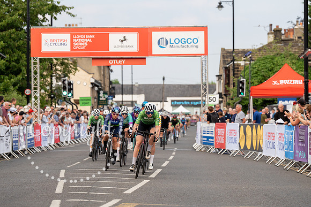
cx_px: 156
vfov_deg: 9.3
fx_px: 1278
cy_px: 104
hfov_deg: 13.9
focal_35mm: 148
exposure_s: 1/1000
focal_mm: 144
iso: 500
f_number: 4.5
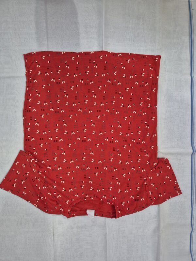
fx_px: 174
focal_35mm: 23
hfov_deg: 58.9
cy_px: 130
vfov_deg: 73.9
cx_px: 98
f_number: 1.8
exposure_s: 1/100
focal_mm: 5.4
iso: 1000
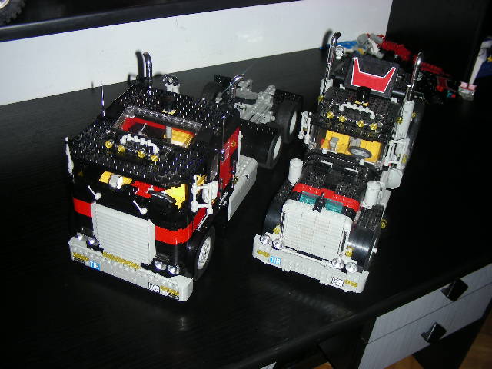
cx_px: 246
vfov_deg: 37.7
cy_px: 184
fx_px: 540
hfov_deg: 49.0
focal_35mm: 38
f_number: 3.5
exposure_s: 1/60
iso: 50
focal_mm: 6.3
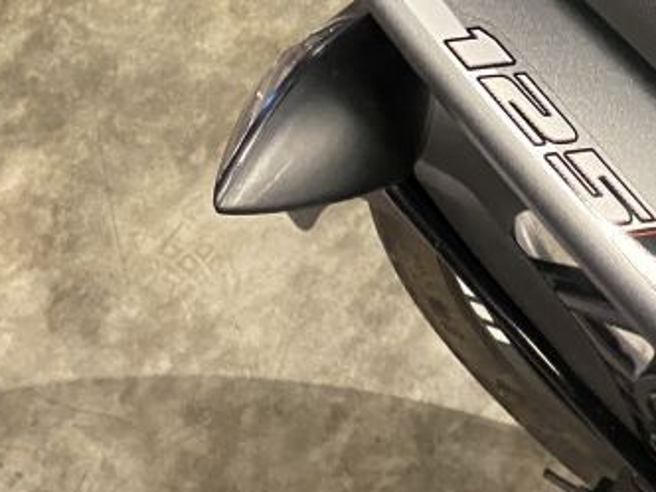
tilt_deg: -52.7
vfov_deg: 16.6
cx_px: 579
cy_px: -179
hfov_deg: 23.0
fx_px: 1573
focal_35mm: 83
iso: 500
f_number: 1.8
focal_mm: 4.25
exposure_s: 1/50
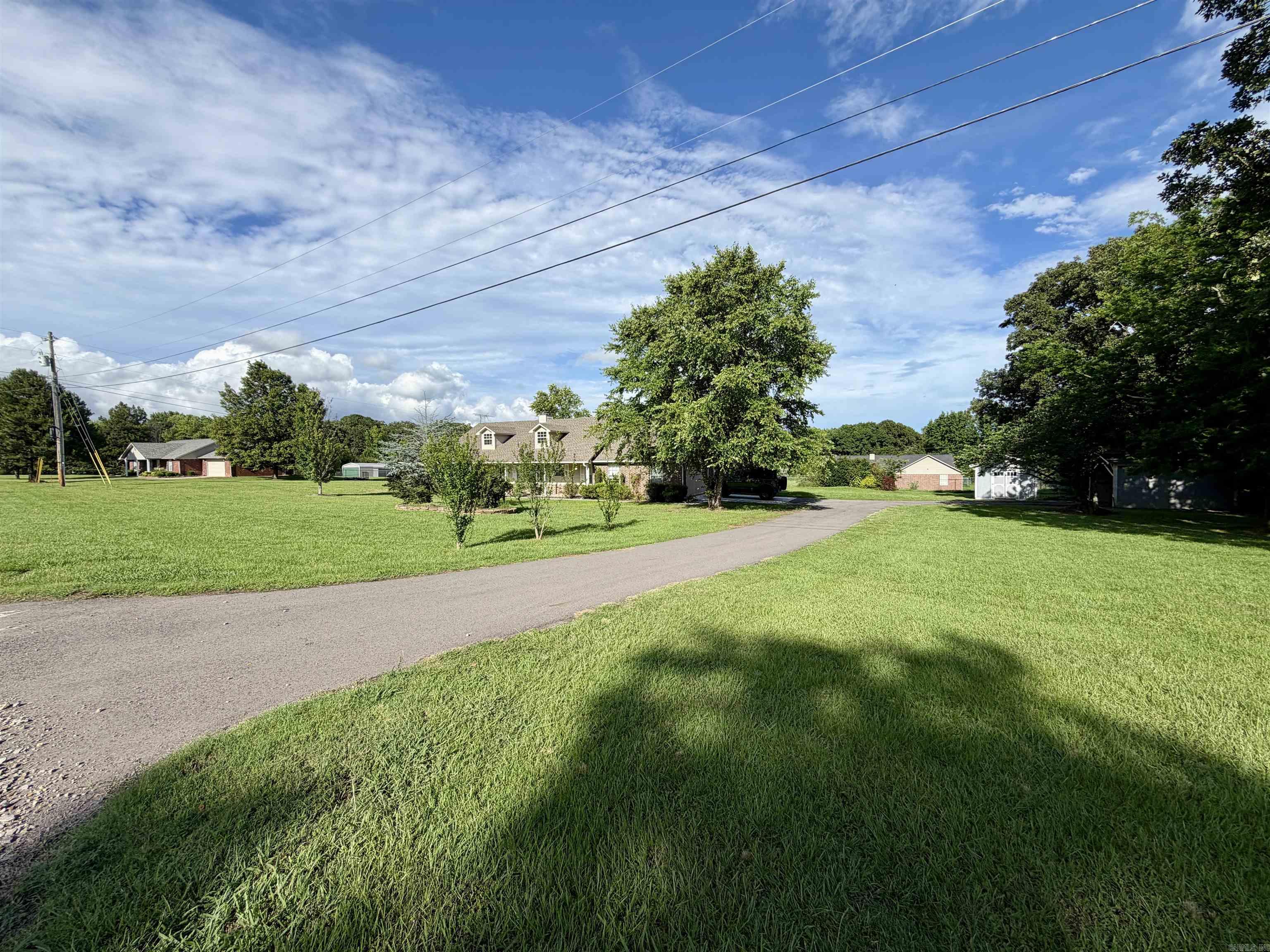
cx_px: 635
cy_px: 476
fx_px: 514
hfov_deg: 102.1
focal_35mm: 14
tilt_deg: +0.8
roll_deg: +0.5
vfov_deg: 85.7
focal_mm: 2.22
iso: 20
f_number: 2.2
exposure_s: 1/942
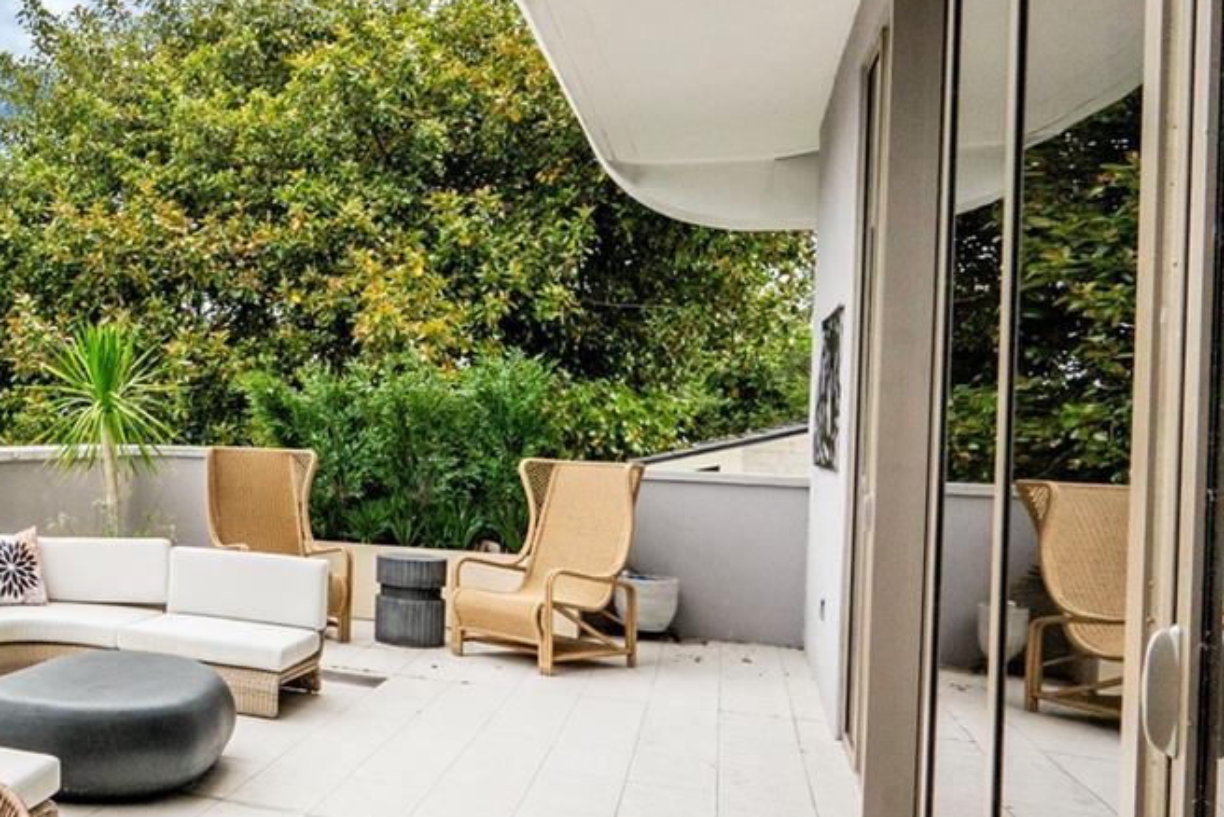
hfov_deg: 39.2
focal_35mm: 40
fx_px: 1368
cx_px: -136
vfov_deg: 33.3
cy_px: 407
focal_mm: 11
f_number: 8
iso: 250
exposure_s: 1/640
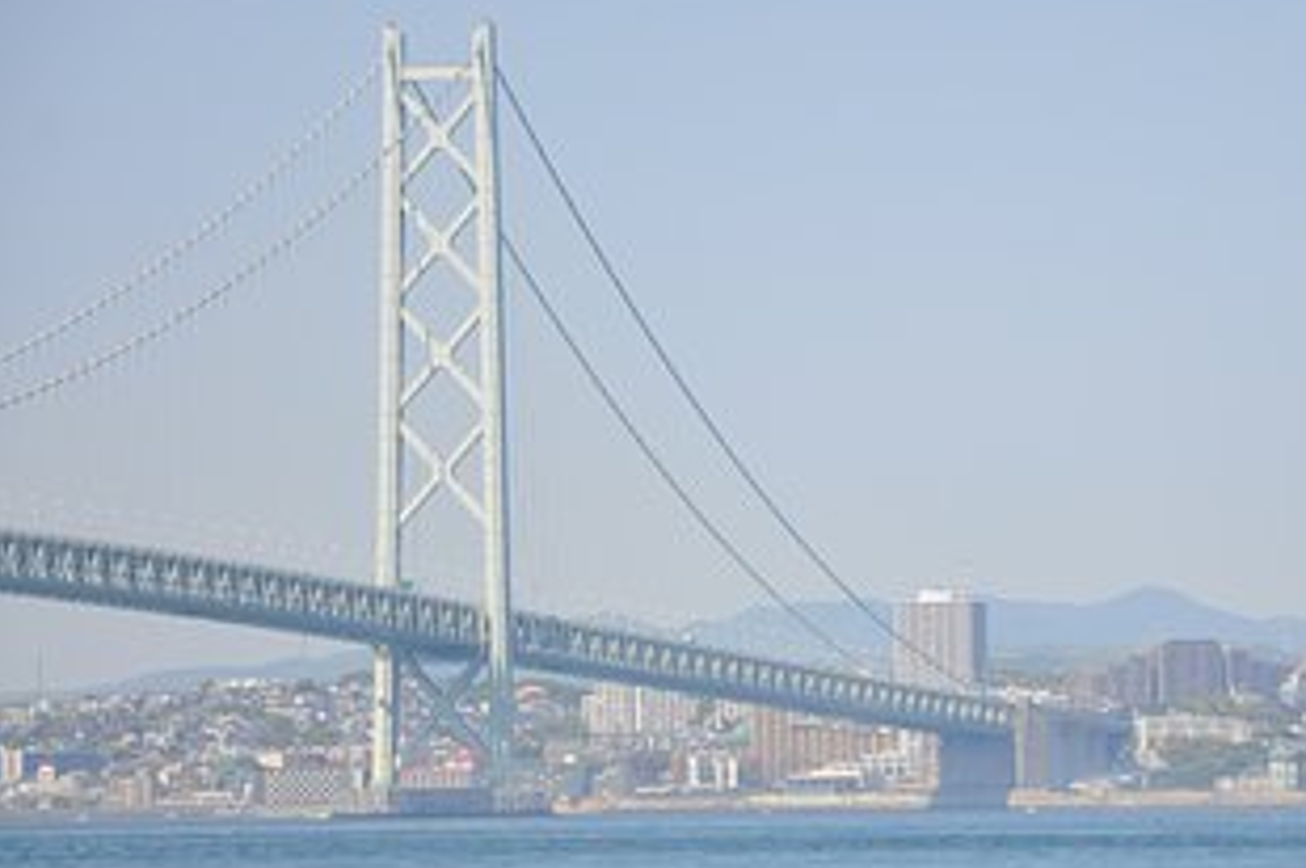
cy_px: 485
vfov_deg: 5.3
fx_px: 9416
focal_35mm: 260
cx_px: 1007
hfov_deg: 7.9
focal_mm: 105
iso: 200
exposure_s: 1/800
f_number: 7.1
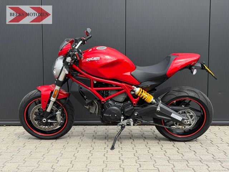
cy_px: 86
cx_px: 114
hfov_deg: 39.7
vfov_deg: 30.3
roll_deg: +0.2
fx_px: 318
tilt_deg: -4.1
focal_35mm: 48
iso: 80
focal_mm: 6.76
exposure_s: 1/1575
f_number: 1.78
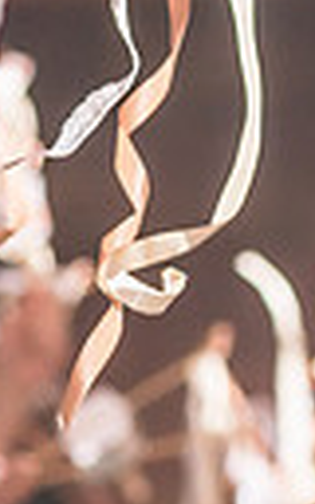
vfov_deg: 5.4
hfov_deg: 3.3
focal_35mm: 392
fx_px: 5384
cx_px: 1024
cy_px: 207
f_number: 2.8
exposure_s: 1/200
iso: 640
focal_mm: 85
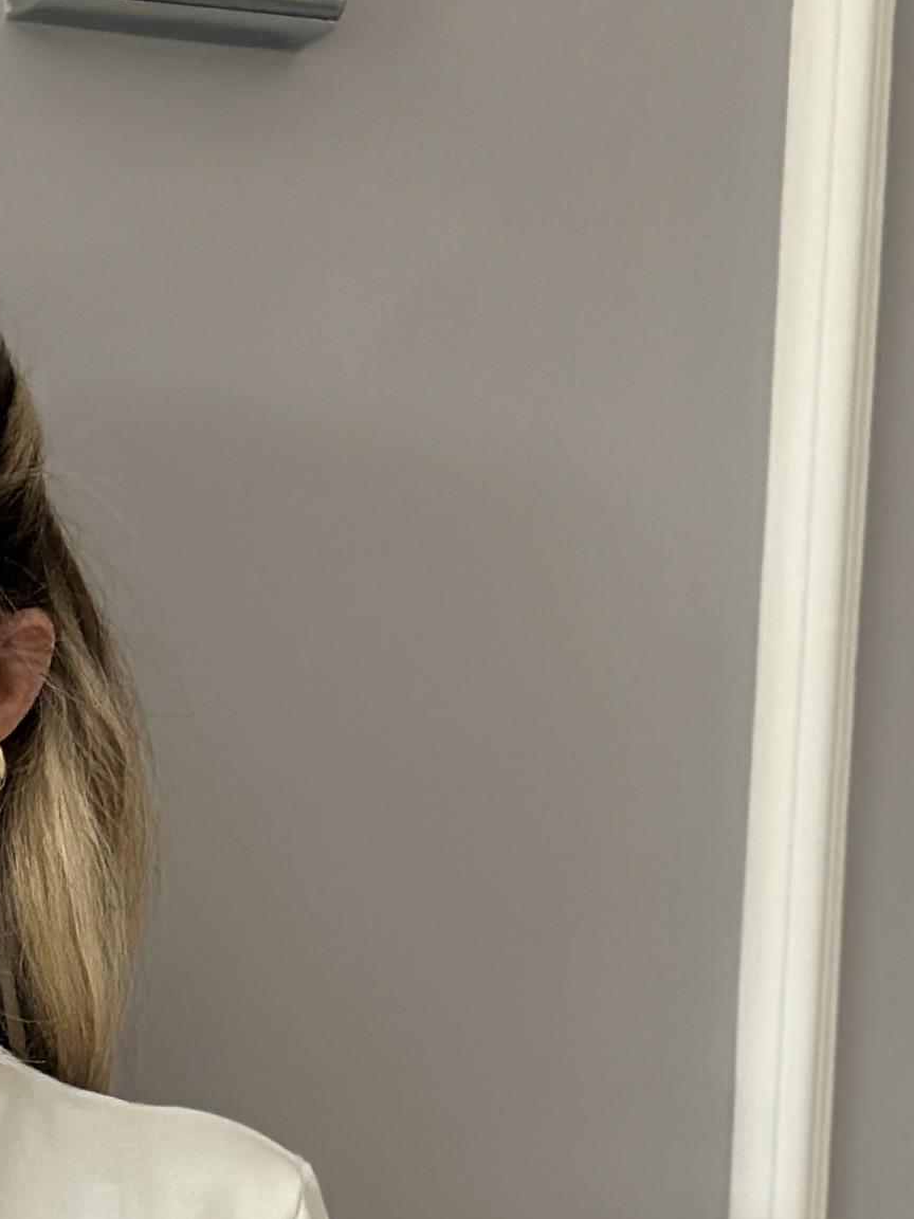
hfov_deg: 8.7
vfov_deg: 11.1
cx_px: -313
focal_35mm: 168
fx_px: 5914
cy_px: 2114
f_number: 1.78
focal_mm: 6.86
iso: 80
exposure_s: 1/516
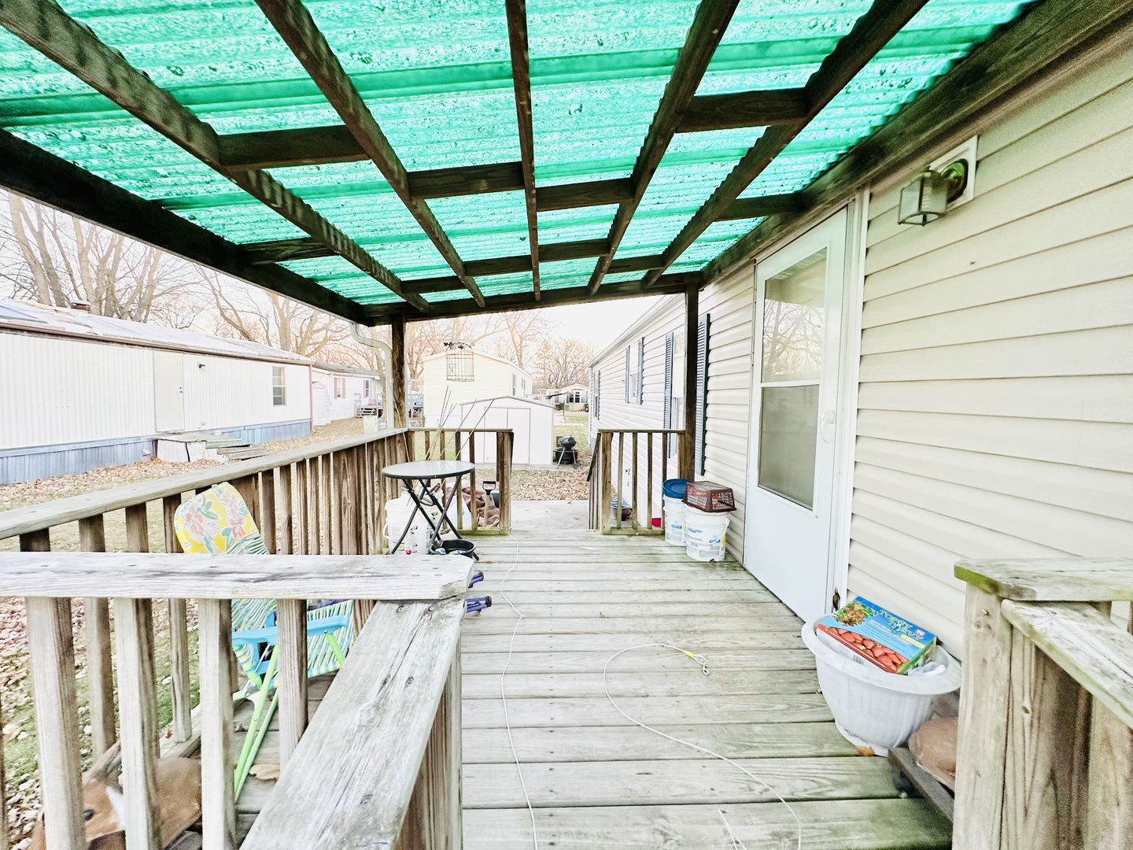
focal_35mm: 14
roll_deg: -1.2
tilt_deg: -0.8
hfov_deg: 102.1
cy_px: 425
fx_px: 458
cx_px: 566
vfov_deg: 85.7
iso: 160
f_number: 2.2
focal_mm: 2.22
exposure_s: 1/99
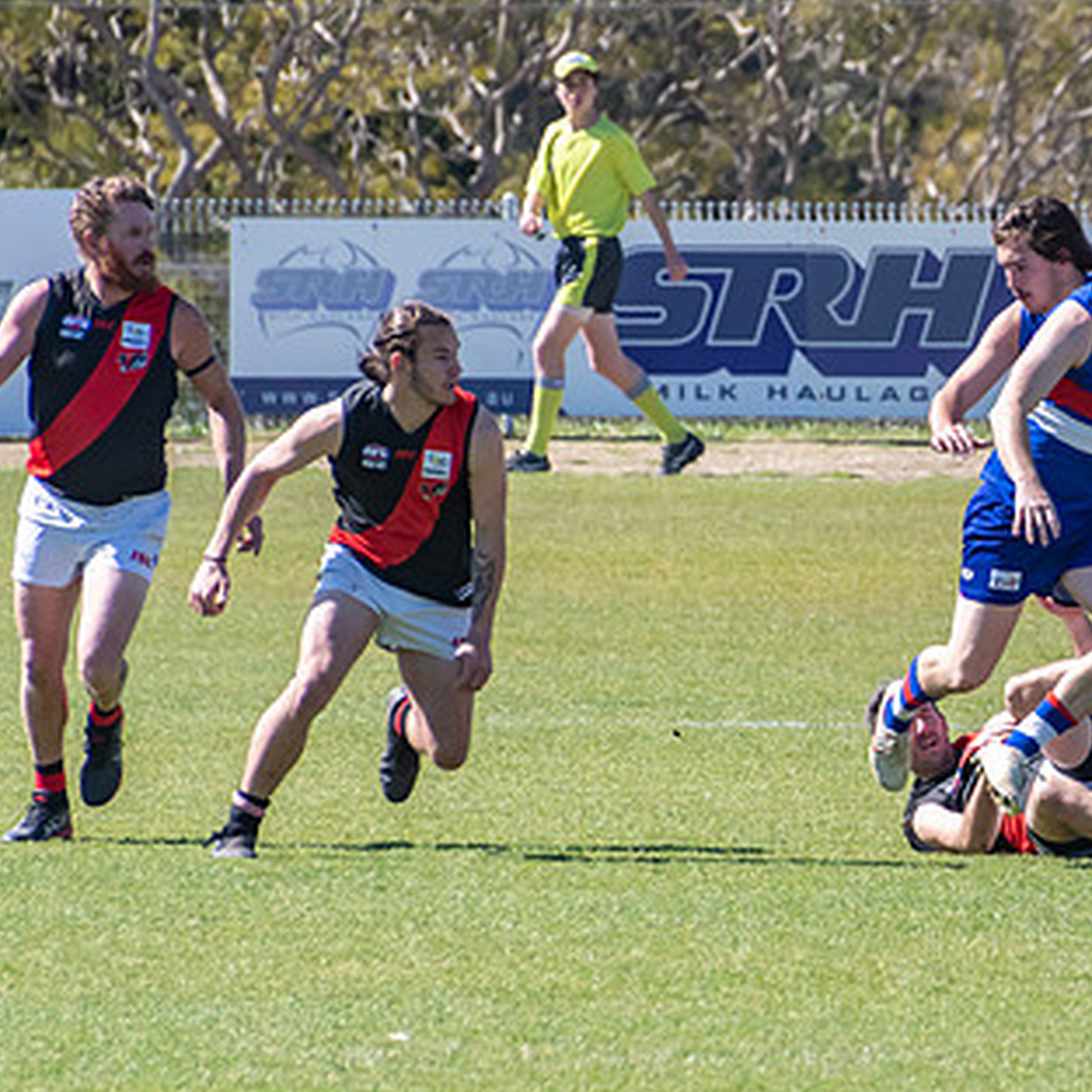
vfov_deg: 1.7
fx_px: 37546
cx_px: 1051
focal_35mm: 1052
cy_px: 535
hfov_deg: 1.7
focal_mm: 400
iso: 800
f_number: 8
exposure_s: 1/1600
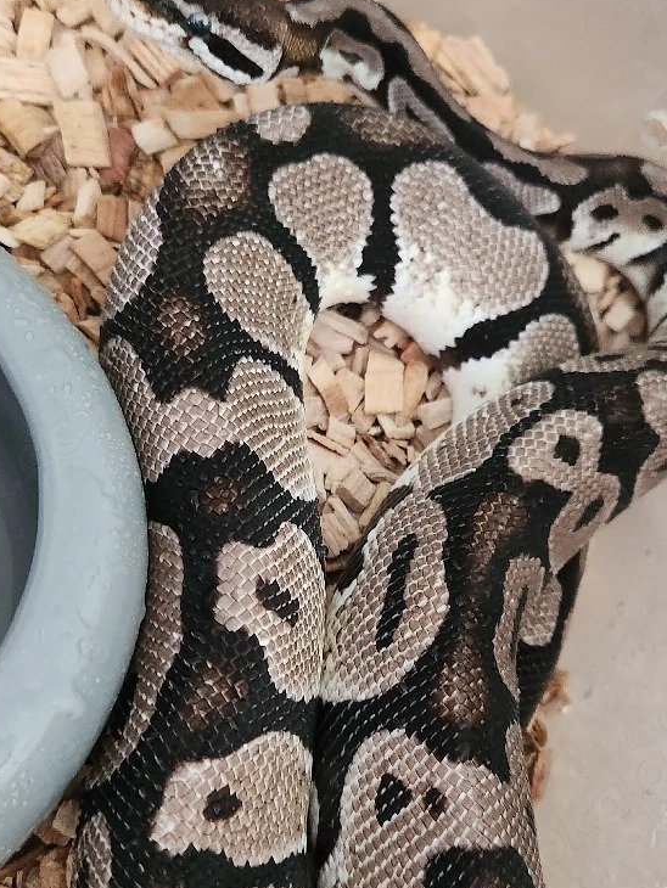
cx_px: 360
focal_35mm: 42
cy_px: 549
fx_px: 1078
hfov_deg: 34.4
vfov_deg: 44.5
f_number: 1.8
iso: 640
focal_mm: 5.4
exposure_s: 1/33.4
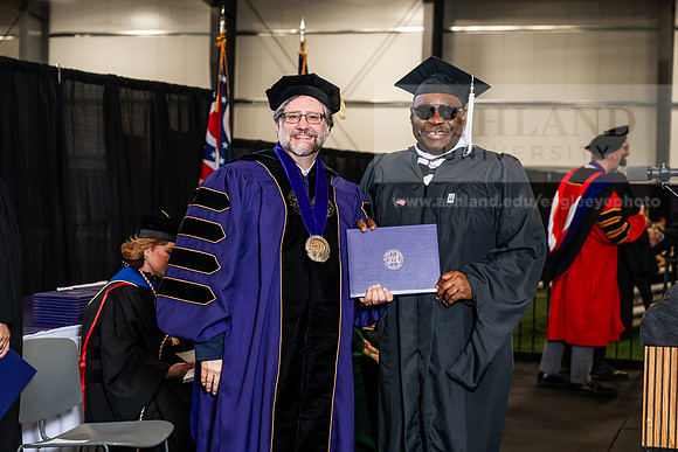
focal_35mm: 65
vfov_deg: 20.9
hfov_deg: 31.0
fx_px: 1224
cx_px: 339
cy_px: 226
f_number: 4.5
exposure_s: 1/200
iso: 1250
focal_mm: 65
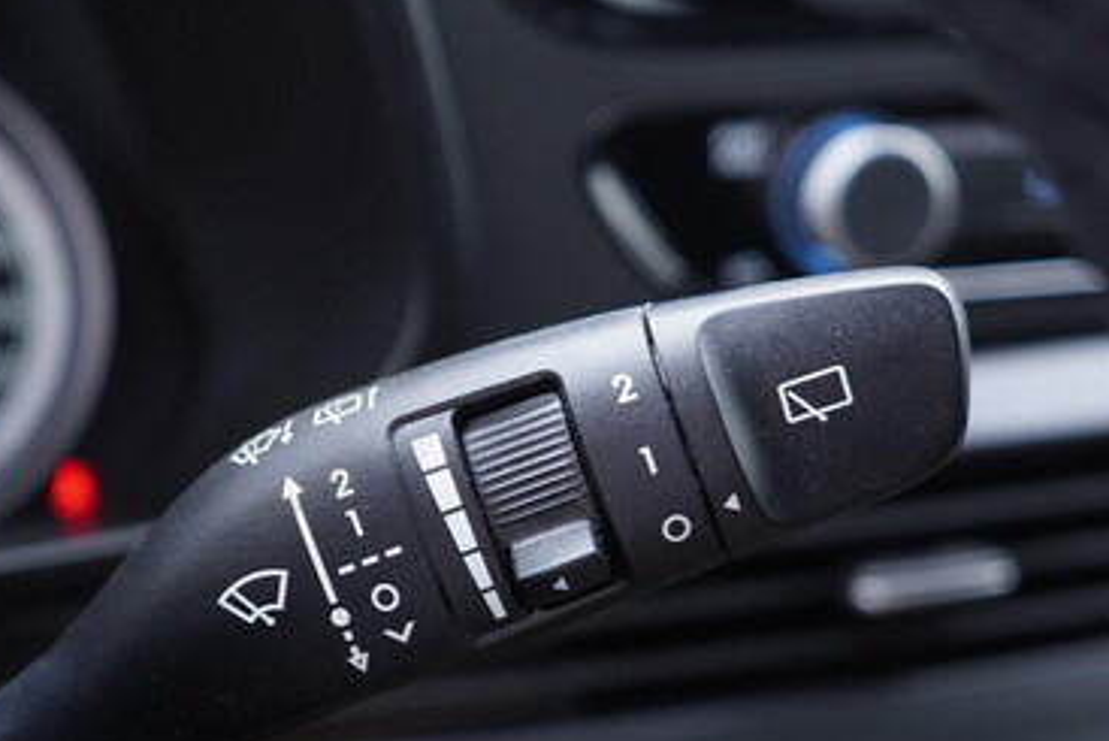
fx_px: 1664
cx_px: 547
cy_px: 443
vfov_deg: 25.0
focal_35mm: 54
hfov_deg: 36.9
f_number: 2.8
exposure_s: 1/40
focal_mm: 24
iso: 400
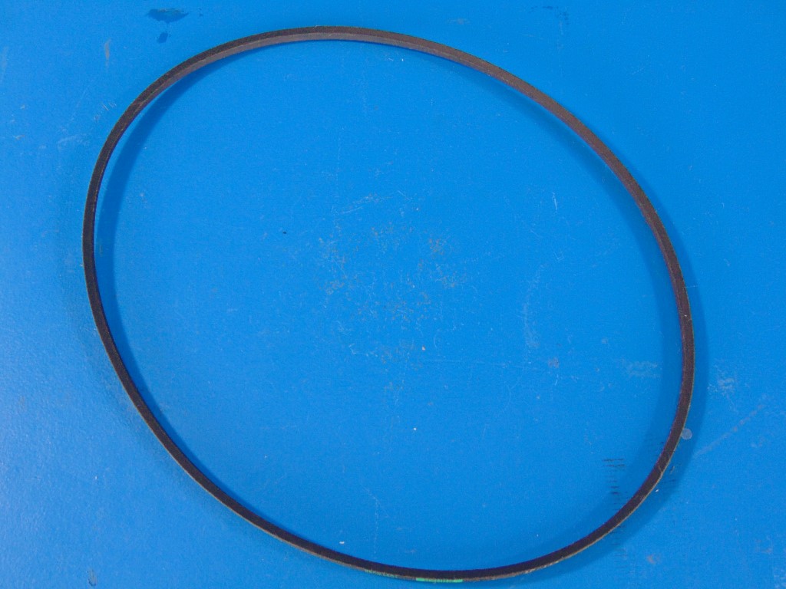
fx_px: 954
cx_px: 393
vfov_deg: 34.3
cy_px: 294
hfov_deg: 44.8
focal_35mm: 42
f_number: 3.3
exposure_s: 1/30
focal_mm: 7.6
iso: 250
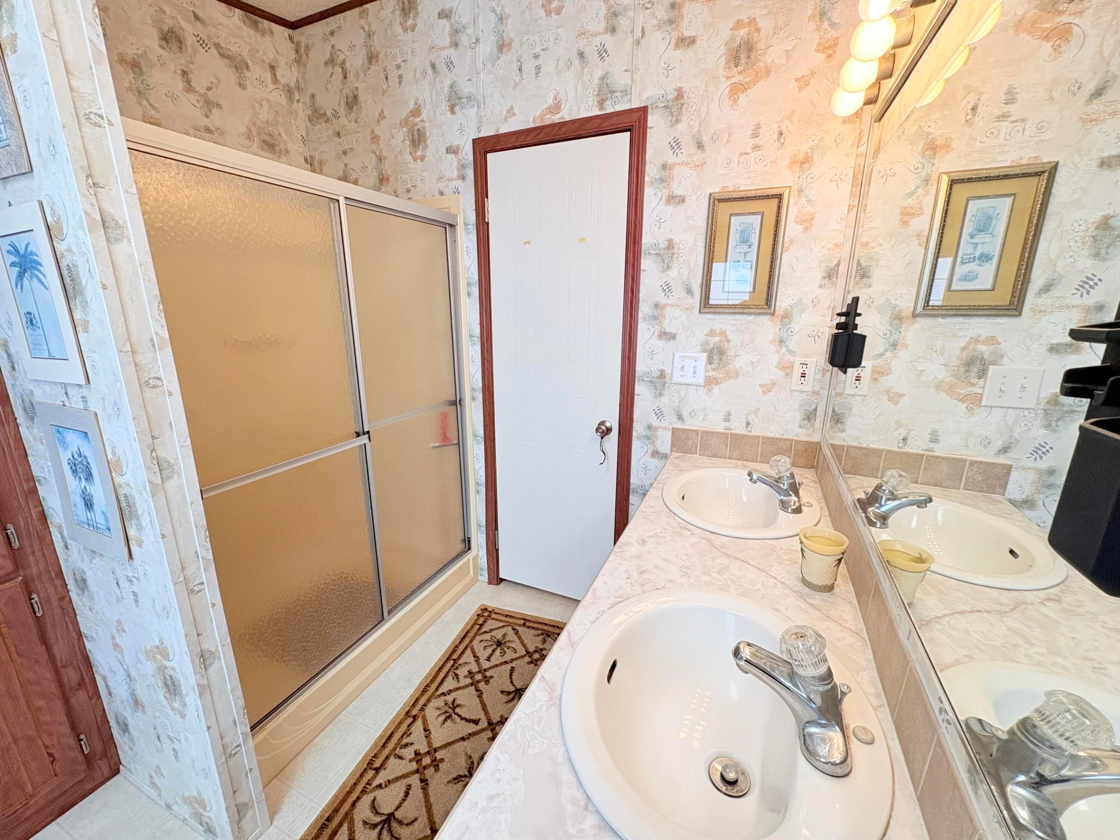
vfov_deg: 85.7
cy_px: 420
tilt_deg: -13.2
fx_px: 453
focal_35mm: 14
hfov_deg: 102.1
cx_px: 560
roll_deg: +0.4
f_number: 2.2
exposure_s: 1/120
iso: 80
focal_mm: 2.22
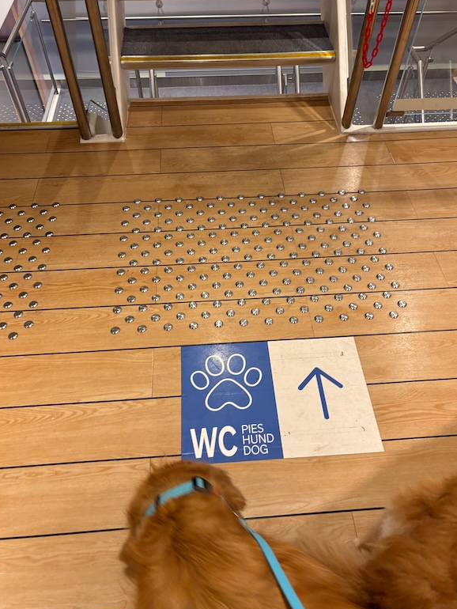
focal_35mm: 27
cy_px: 298
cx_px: 231
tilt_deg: -52.8
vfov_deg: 65.3
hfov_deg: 51.4
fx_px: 475
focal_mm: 5.96
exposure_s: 1/60
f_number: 1.6
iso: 160
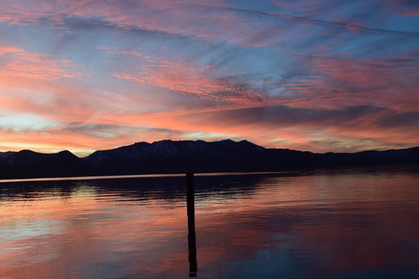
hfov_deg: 44.2
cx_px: 161
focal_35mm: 44
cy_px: 153
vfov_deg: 30.5
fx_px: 512
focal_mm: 22
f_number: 8
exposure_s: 1/80
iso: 400
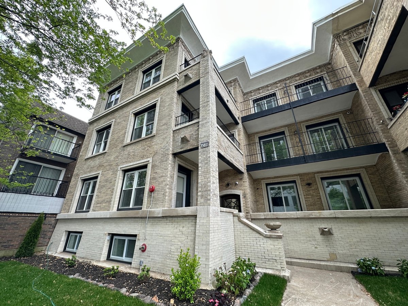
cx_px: 204
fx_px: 165
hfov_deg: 102.1
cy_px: 153
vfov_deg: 85.7
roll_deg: -0.4
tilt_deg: +25.6
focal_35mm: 14
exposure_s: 1/99
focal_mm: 2.22
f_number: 2.2
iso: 50
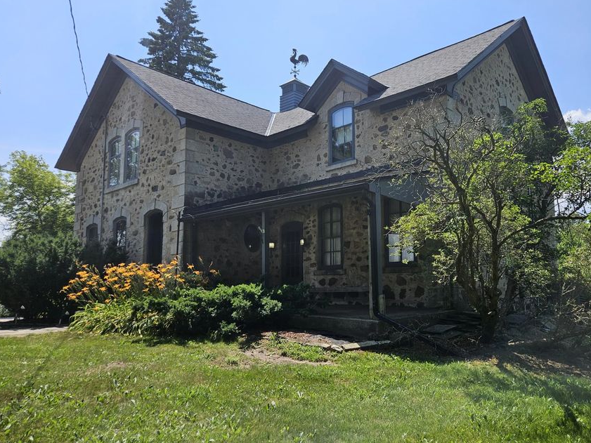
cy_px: 230
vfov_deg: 49.7
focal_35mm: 28
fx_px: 478
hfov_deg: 63.0
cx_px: 345
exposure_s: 1/1879
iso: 25
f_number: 1.8
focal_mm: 5.4
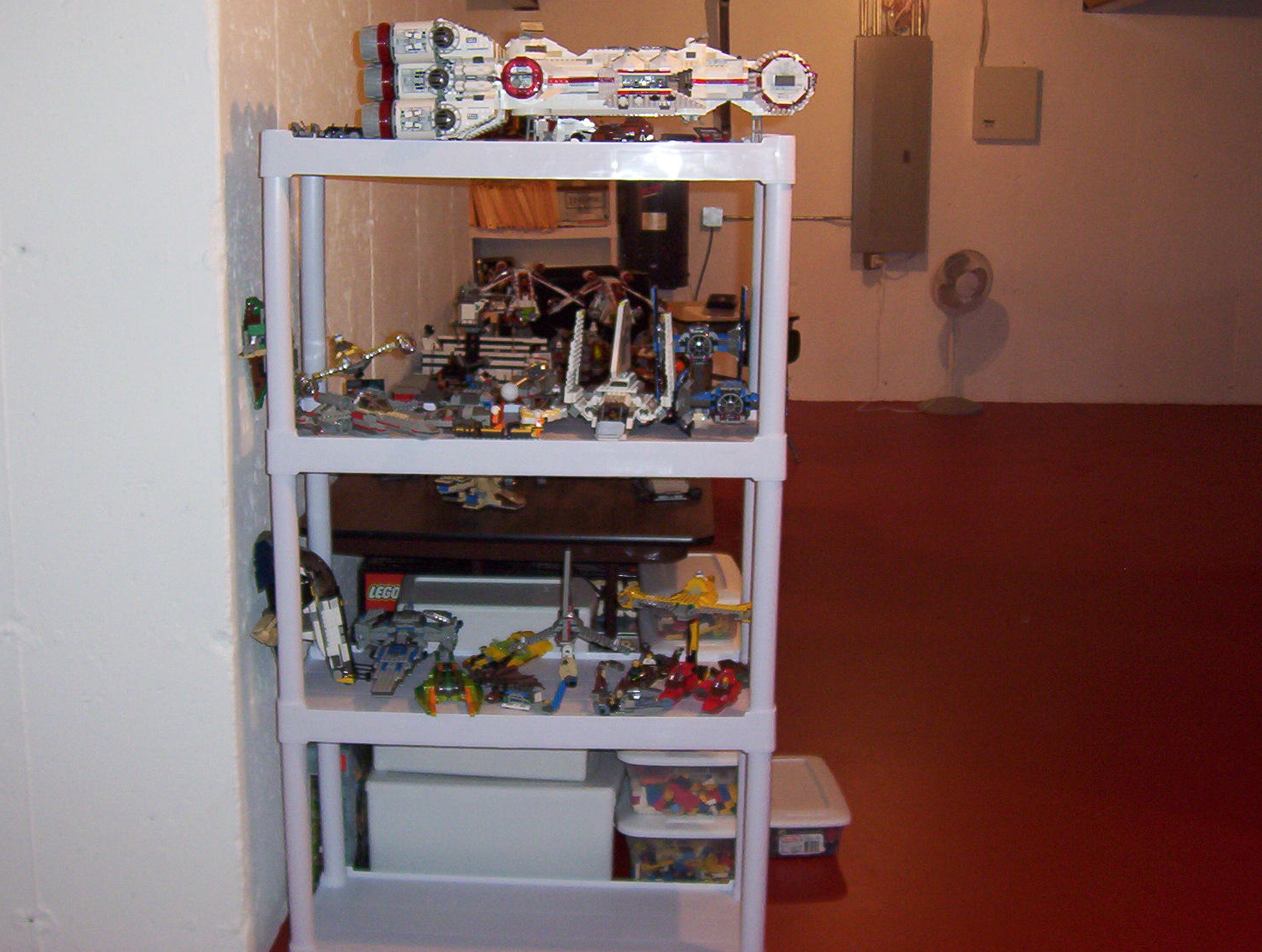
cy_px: 425
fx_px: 1462
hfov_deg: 46.7
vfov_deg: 36.1
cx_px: 582
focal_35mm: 40
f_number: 2.76
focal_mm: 5.54
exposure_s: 1/30
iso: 140
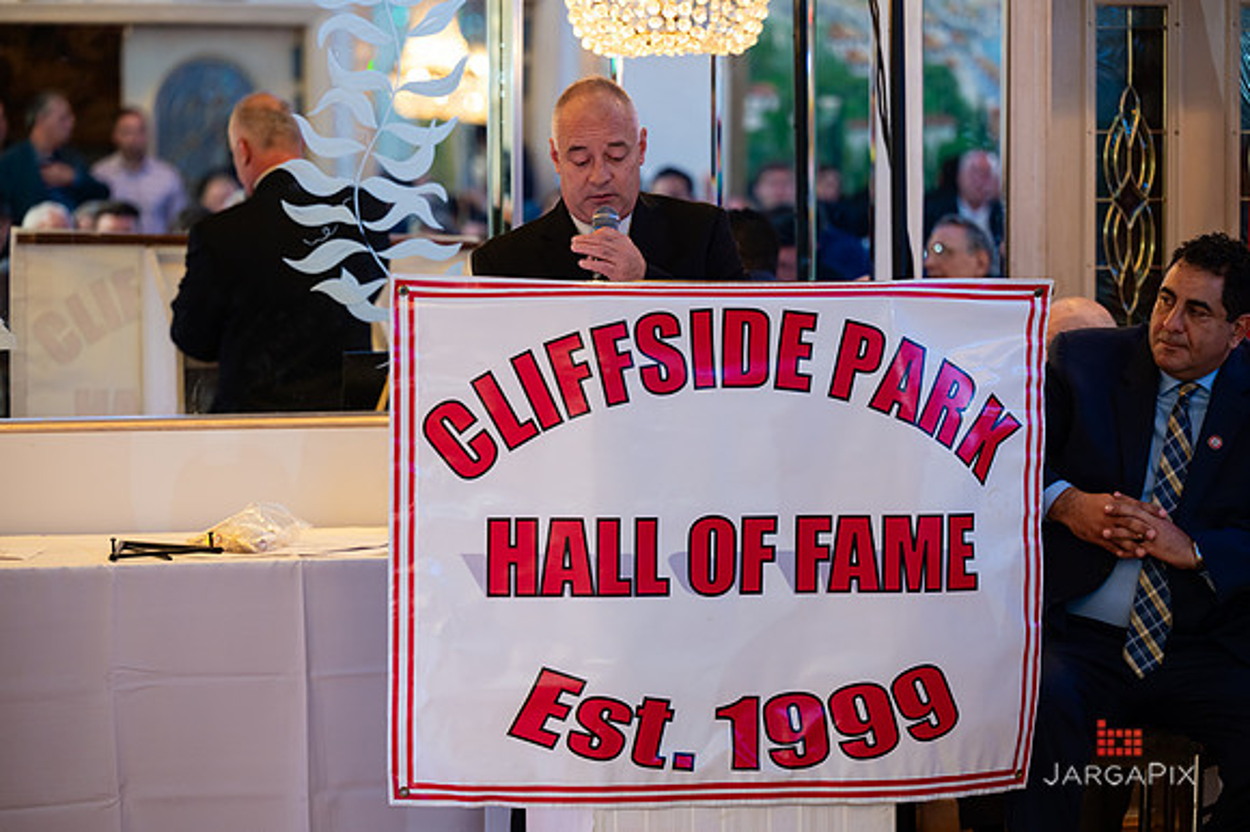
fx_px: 4199
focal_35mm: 121
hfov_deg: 16.9
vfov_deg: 11.3
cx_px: 625
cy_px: 416
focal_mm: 120
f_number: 3.2
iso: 1250
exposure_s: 1/125
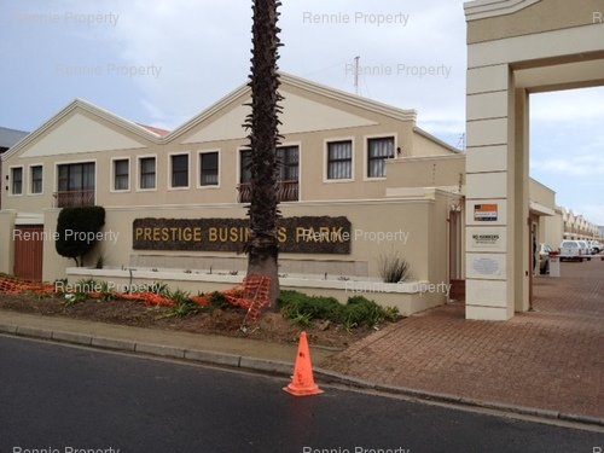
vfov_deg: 40.7
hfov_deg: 52.6
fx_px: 611
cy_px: 226
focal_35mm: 35
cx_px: 302
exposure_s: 1/1255
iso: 64
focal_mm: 4.28
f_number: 2.4
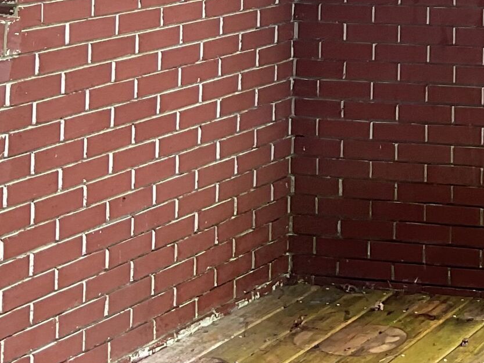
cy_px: -273
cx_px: 679
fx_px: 1495
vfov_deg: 12.7
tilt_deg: +5.2
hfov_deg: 17.0
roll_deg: -0.8
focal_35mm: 107
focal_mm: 3
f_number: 1.8
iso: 25
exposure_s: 1/120
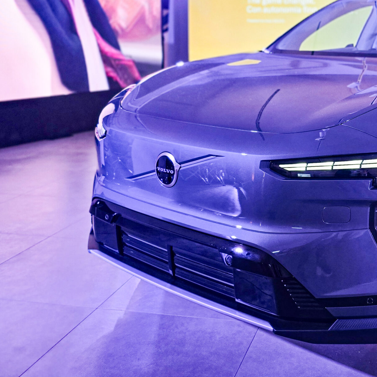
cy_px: 103
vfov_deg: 38.3
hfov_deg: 37.6
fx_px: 530
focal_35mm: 43
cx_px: 308
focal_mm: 6.3
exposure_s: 1/96.1
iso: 160
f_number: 1.7
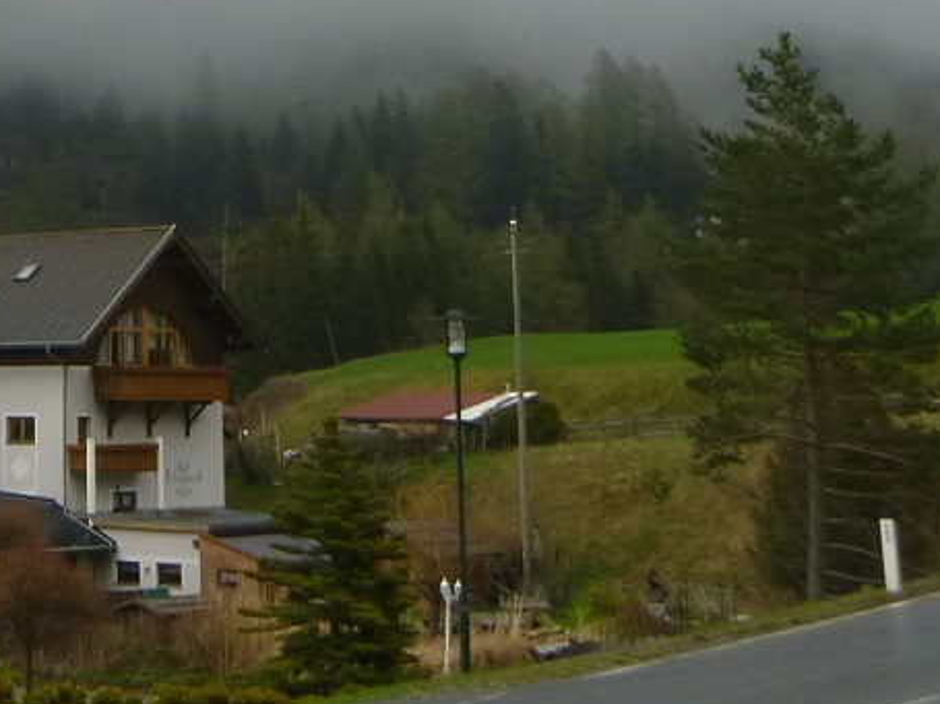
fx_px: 2389
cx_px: -89
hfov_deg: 21.2
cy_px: -192
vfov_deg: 16.0
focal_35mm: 88
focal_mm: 4.5
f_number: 3.9
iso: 100
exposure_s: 1/125
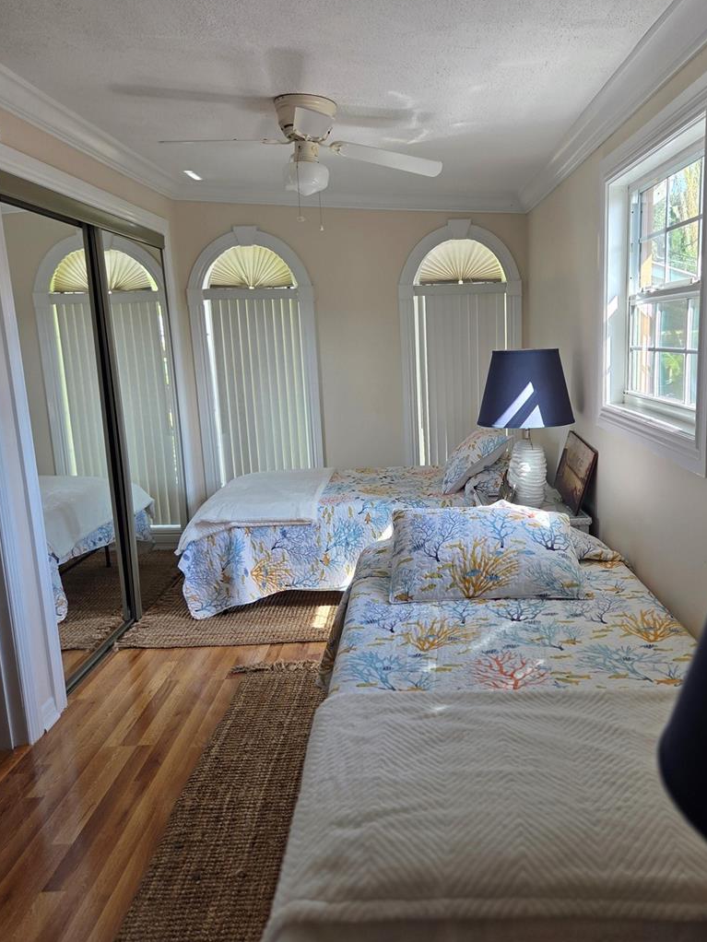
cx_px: 409
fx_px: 735
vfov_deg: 65.3
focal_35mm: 27
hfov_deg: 51.2
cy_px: 480
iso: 80
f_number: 1.8
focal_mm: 5.4
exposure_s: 1/180
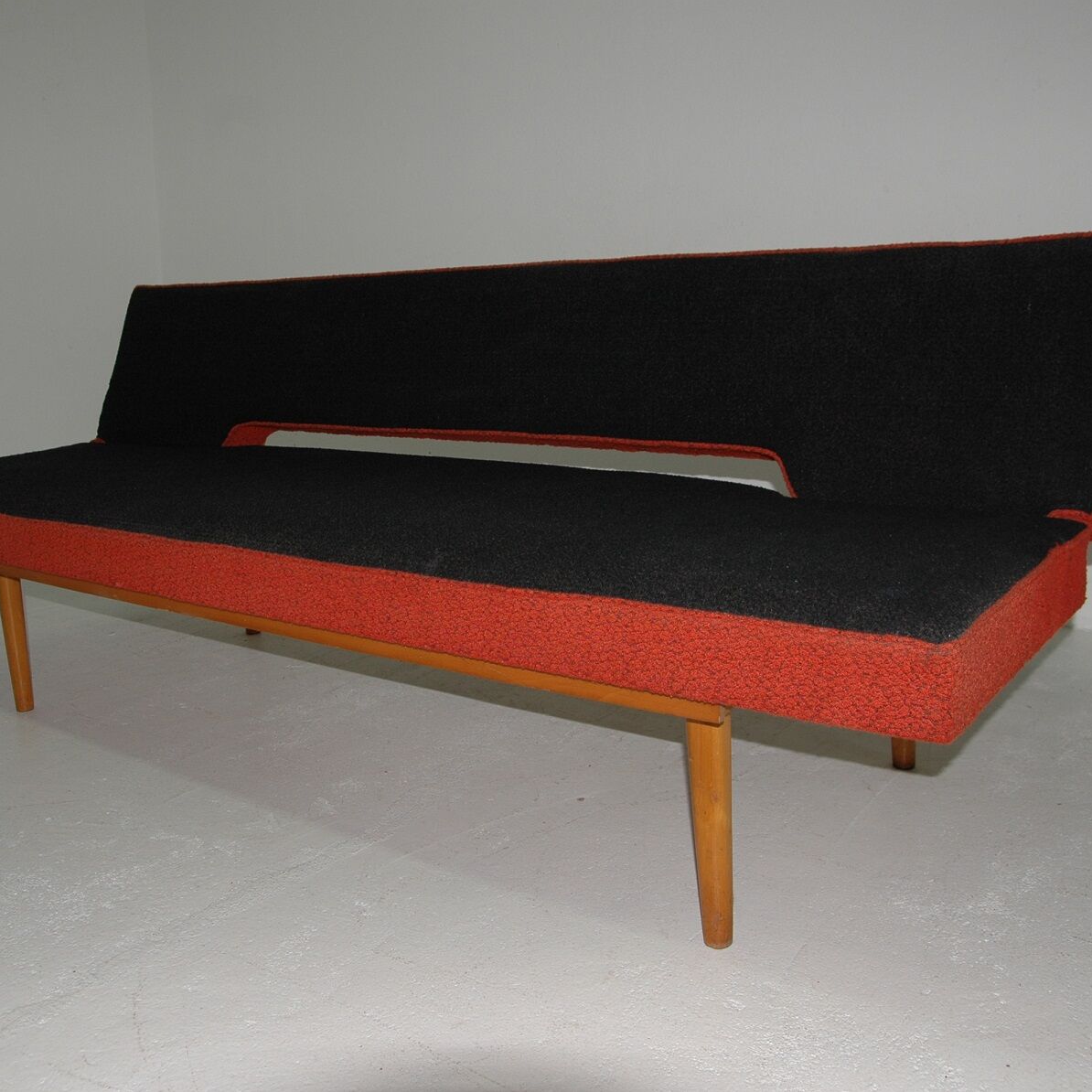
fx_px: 1165
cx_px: 472
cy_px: 546
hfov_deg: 50.1
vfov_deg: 50.2
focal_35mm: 33
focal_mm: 17
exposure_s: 1/50
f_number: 4.5
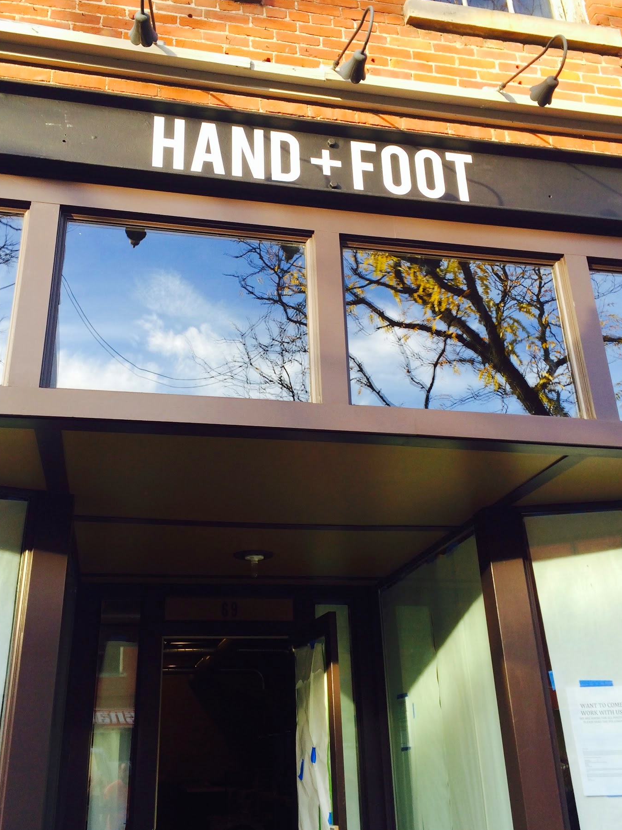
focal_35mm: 34
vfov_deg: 53.9
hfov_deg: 41.8
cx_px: 287
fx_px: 815
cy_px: 388
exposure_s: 1/120
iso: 40
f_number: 2.2
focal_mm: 4.12
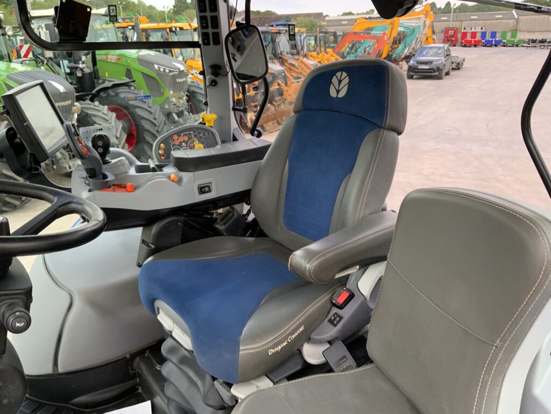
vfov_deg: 48.2
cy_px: 207
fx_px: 462
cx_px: 276
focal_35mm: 29
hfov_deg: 61.7
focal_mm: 3
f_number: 1.8
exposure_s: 1/122
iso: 50
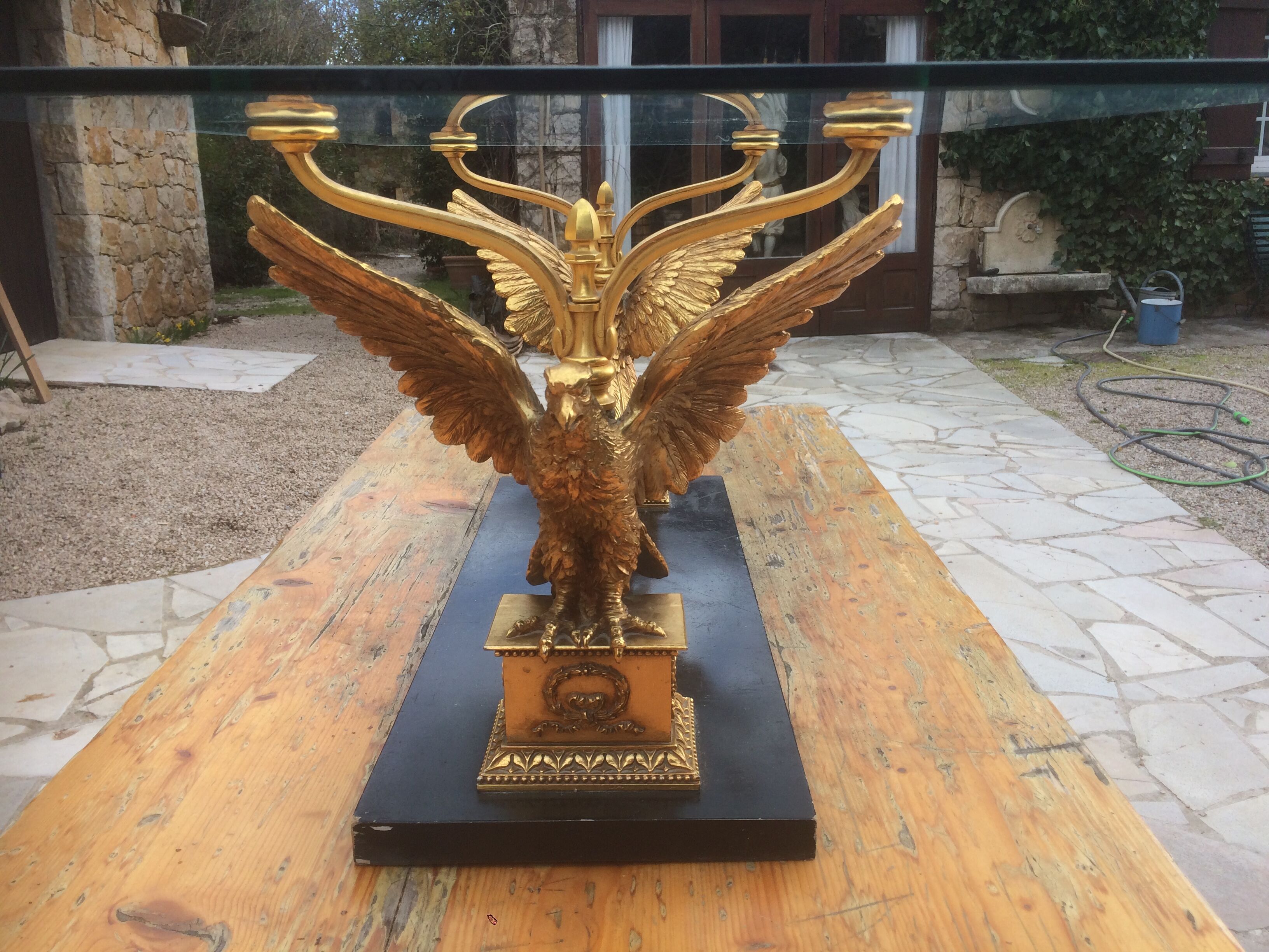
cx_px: 634
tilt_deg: -15.3
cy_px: 476
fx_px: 1063
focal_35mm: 29
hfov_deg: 61.7
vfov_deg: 48.2
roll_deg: +1.5
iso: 32
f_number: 2.2
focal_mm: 4.15
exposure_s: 1/586
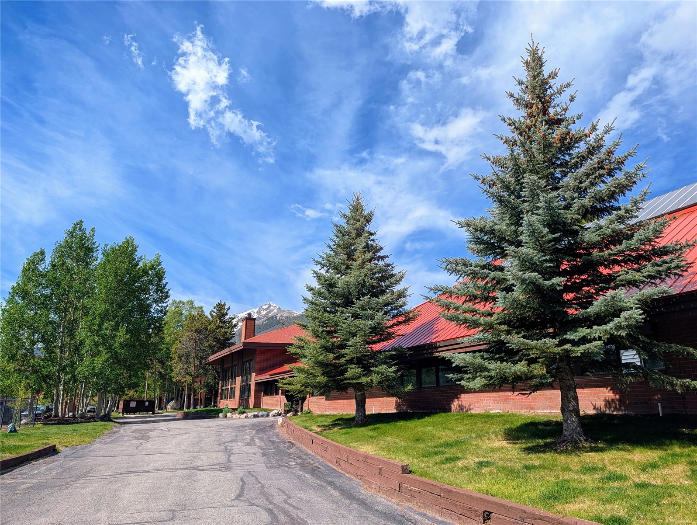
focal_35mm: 24
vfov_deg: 56.9
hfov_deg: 71.5
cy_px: 262
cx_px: 348
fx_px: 484
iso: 19
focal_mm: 6.9
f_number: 1.68
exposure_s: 1/7874
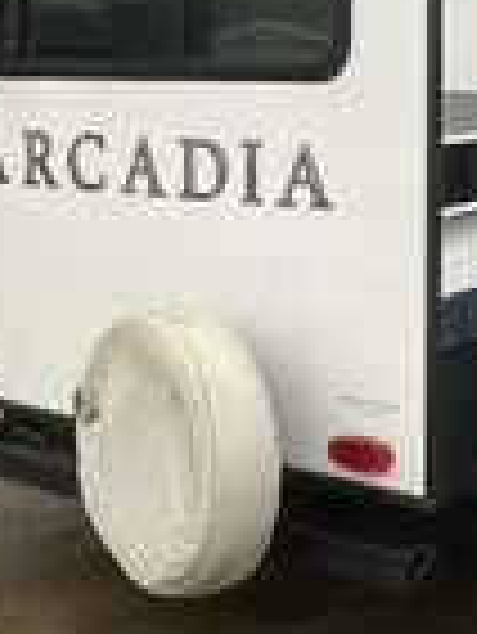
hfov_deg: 16.8
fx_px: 1504
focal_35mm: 82
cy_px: 103
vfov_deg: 23.4
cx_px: 652
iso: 64
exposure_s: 1/122
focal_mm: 3
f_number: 1.8
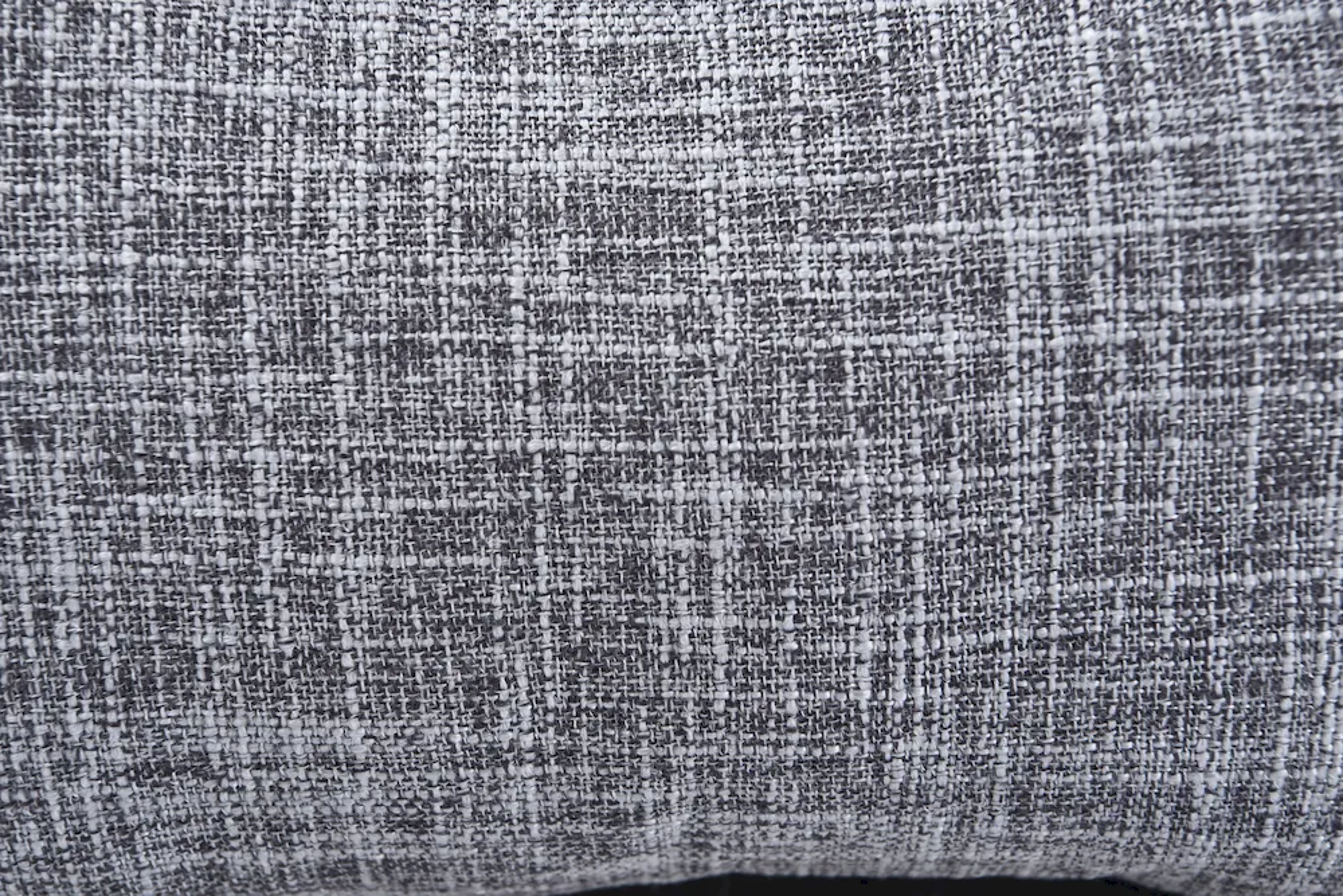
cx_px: 672
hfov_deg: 28.8
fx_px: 2612
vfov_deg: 19.5
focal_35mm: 70
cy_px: 448
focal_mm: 70
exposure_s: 1/125
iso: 200
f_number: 11
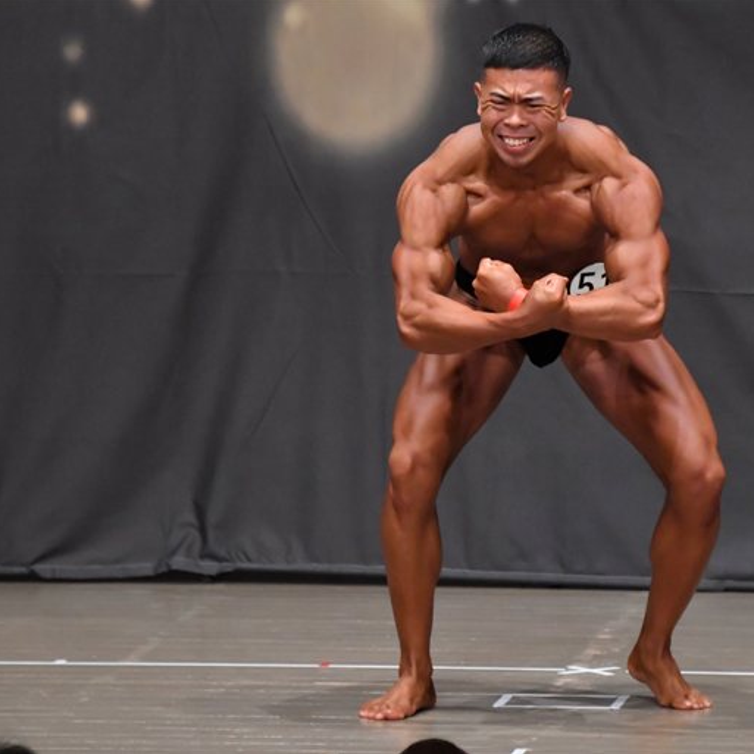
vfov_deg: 4.3
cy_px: 376
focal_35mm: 404
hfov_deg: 4.3
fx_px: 9956
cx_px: 492
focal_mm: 210
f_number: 5.6
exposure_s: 1/400
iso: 6400
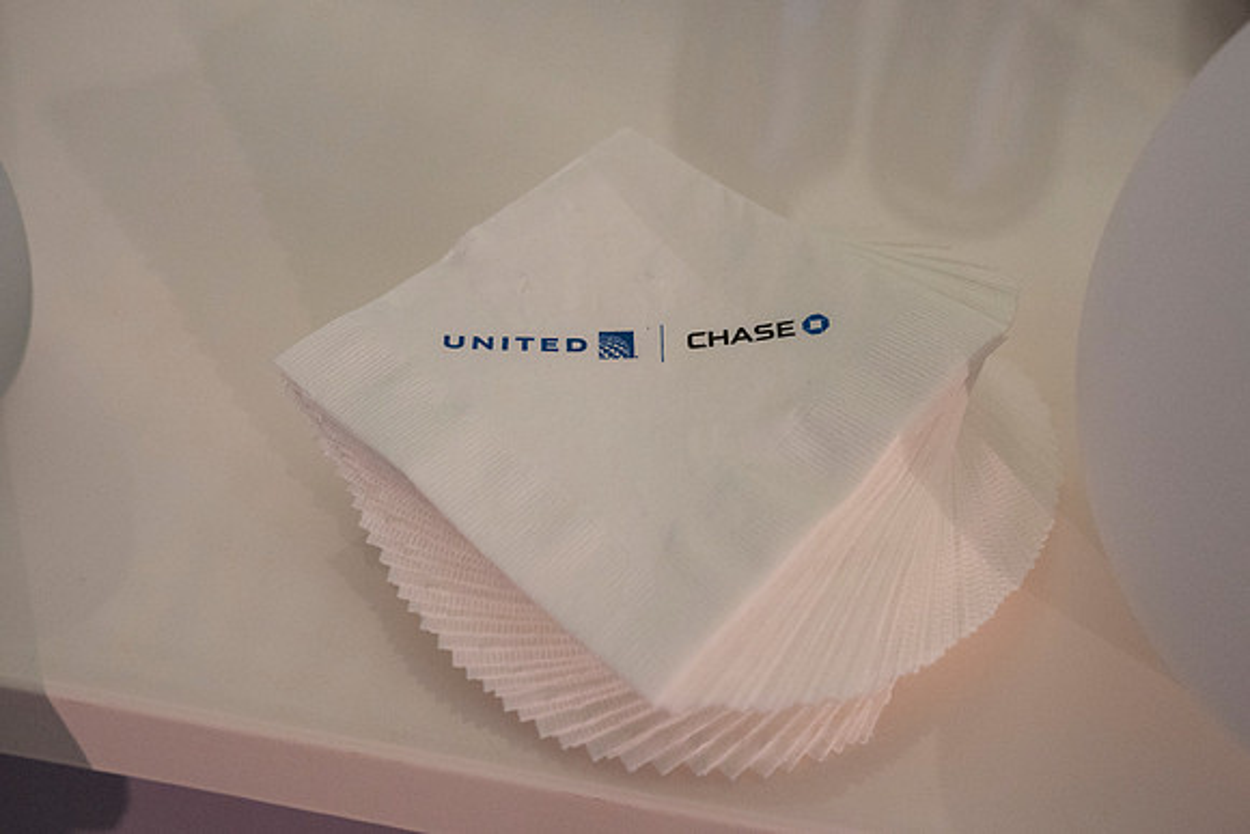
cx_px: 625
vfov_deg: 32.6
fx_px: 1424
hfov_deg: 47.4
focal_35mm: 41
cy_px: 417
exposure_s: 1/125
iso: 3200
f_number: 4
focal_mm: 41
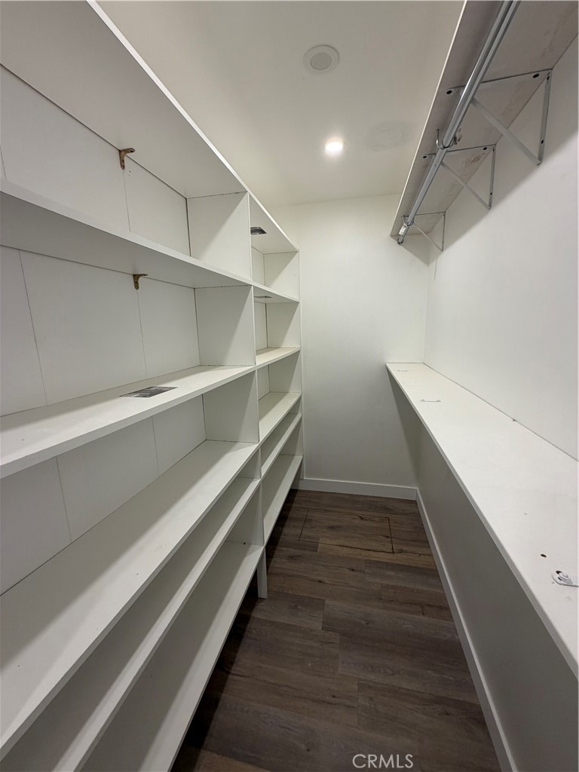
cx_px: 290
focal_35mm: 14
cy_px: 386
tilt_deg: -10.6
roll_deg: +1.9
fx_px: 312
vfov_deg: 102.1
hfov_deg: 85.7
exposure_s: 1/120
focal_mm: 2.22
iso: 160
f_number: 2.2
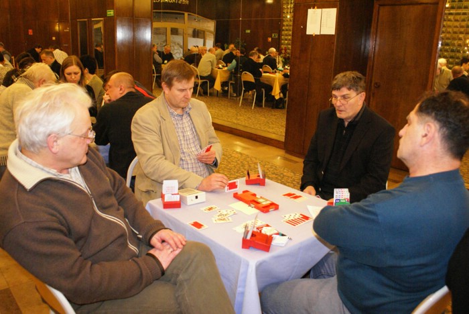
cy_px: 157
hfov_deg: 61.9
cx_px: 234
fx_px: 391
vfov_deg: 43.7
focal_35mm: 30
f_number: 4
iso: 1600
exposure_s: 1/30
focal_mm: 20
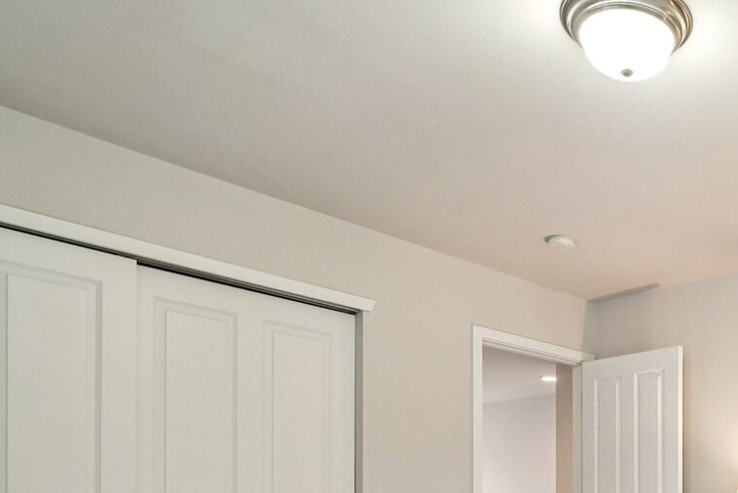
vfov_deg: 32.3
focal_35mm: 36
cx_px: 719
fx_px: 738
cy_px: 546
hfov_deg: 45.7
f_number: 8
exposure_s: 1/50
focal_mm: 16
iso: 1600
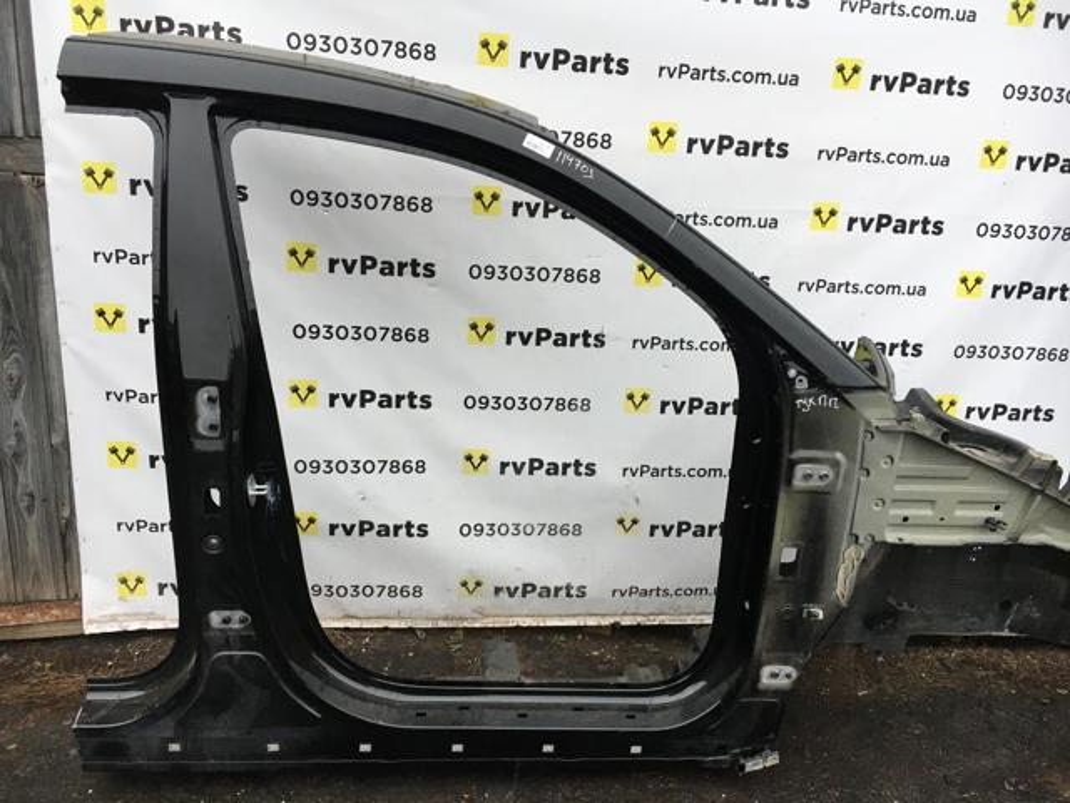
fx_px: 896
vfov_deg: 48.2
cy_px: 402
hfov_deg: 61.7
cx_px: 535
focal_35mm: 29
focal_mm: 4.15
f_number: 2.2
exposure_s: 1/33
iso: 32
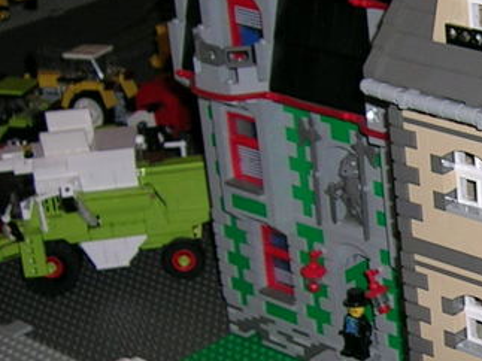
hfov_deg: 16.6
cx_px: 657
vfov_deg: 13.2
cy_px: 349
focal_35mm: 111
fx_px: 1545
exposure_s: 1/60.1
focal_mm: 5.4
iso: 50
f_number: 2.8
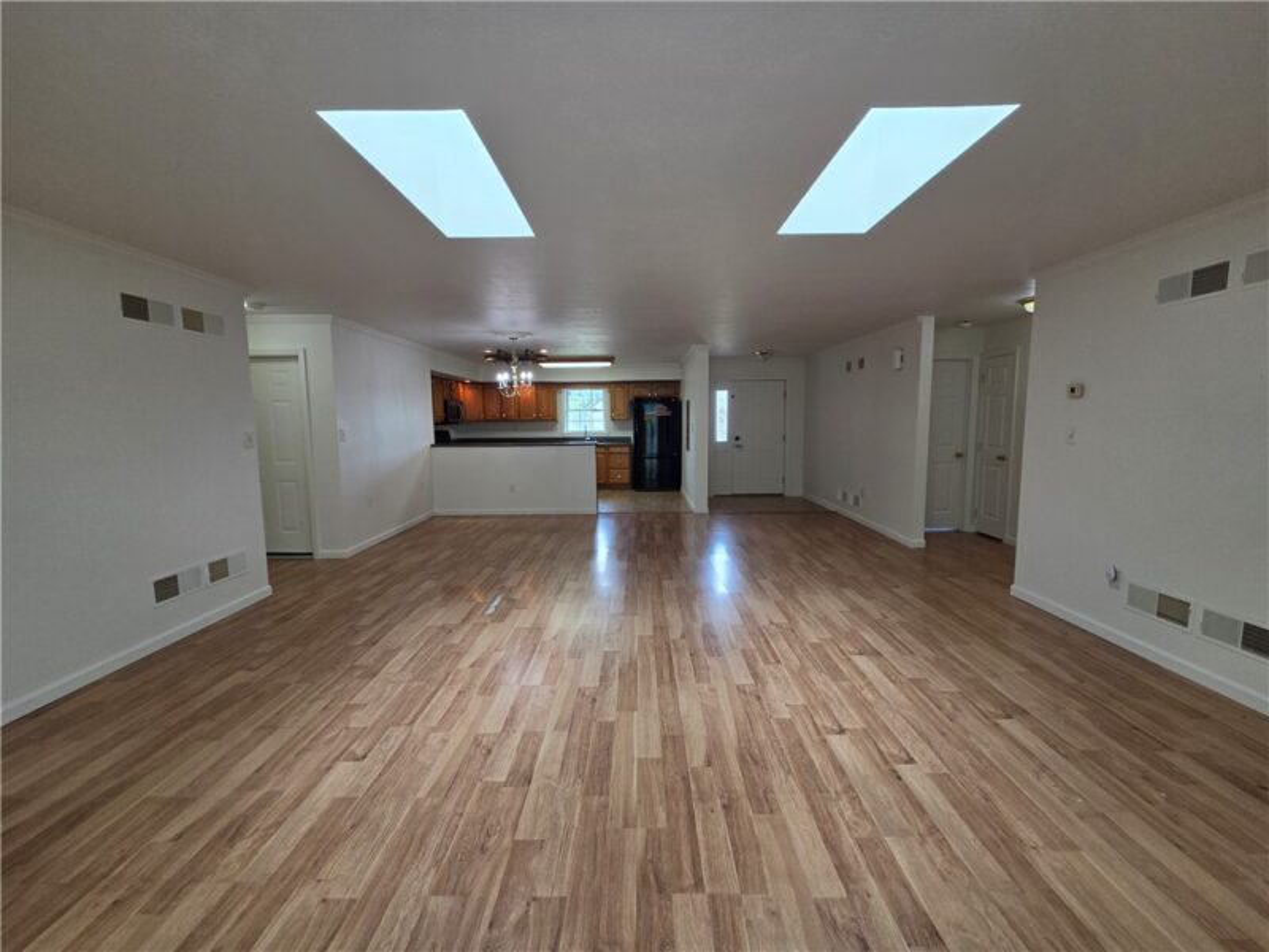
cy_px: 476
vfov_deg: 89.9
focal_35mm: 13
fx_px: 477
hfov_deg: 106.2
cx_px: 634
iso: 100
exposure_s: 1/120
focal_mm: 2.2
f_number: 2.2
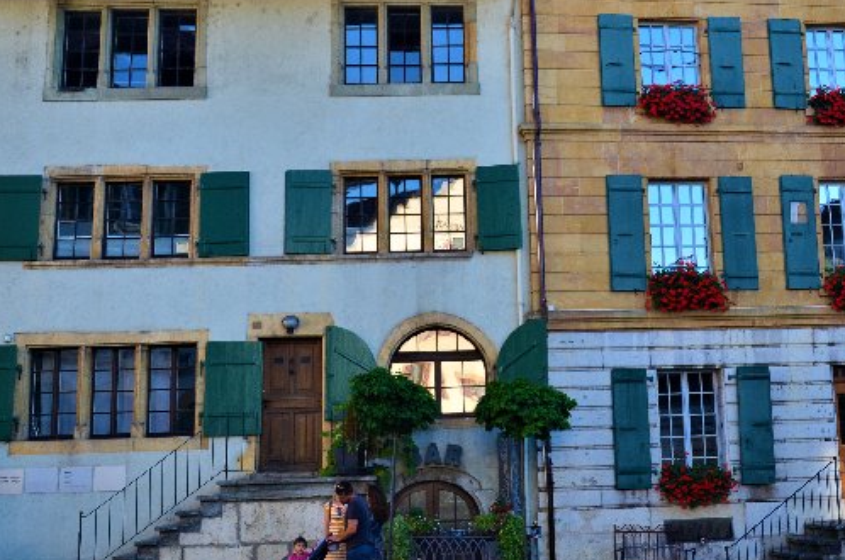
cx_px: 538
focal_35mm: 53
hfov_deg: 37.3
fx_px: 1242
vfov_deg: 25.3
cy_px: 192
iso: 320
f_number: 8
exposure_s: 1/60
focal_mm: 22
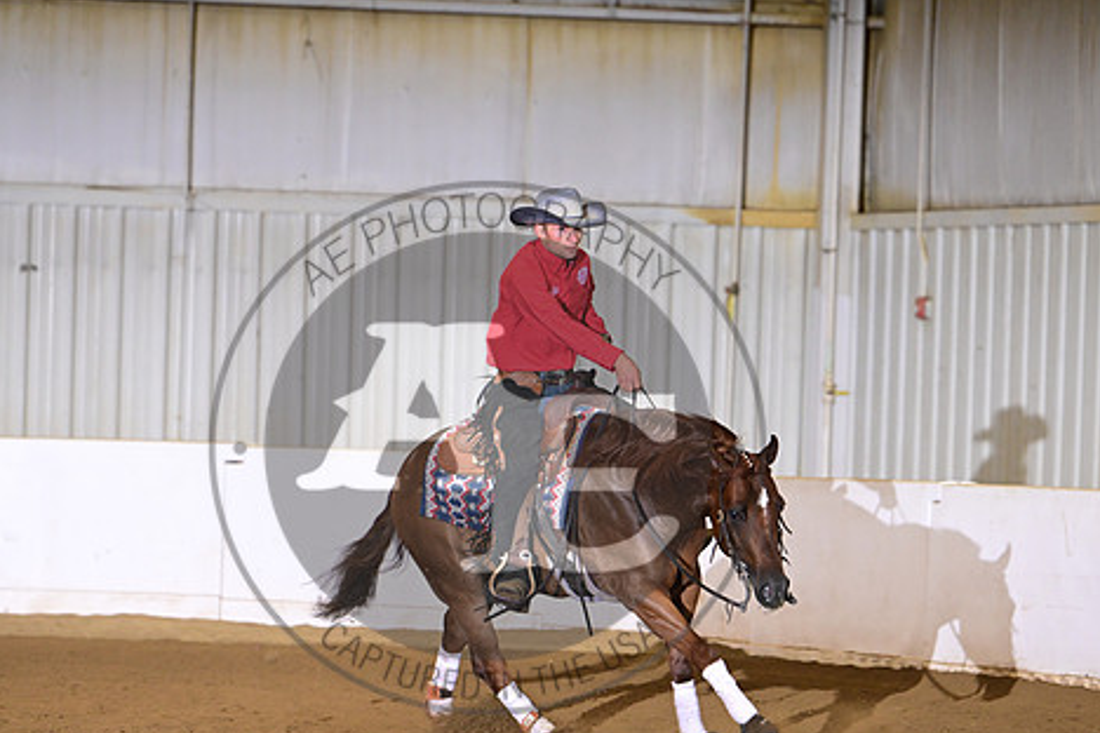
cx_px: 487
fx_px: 7577
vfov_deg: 5.5
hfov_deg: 8.3
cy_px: 448
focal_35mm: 248
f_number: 4
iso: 2500
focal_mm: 200
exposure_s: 1/200
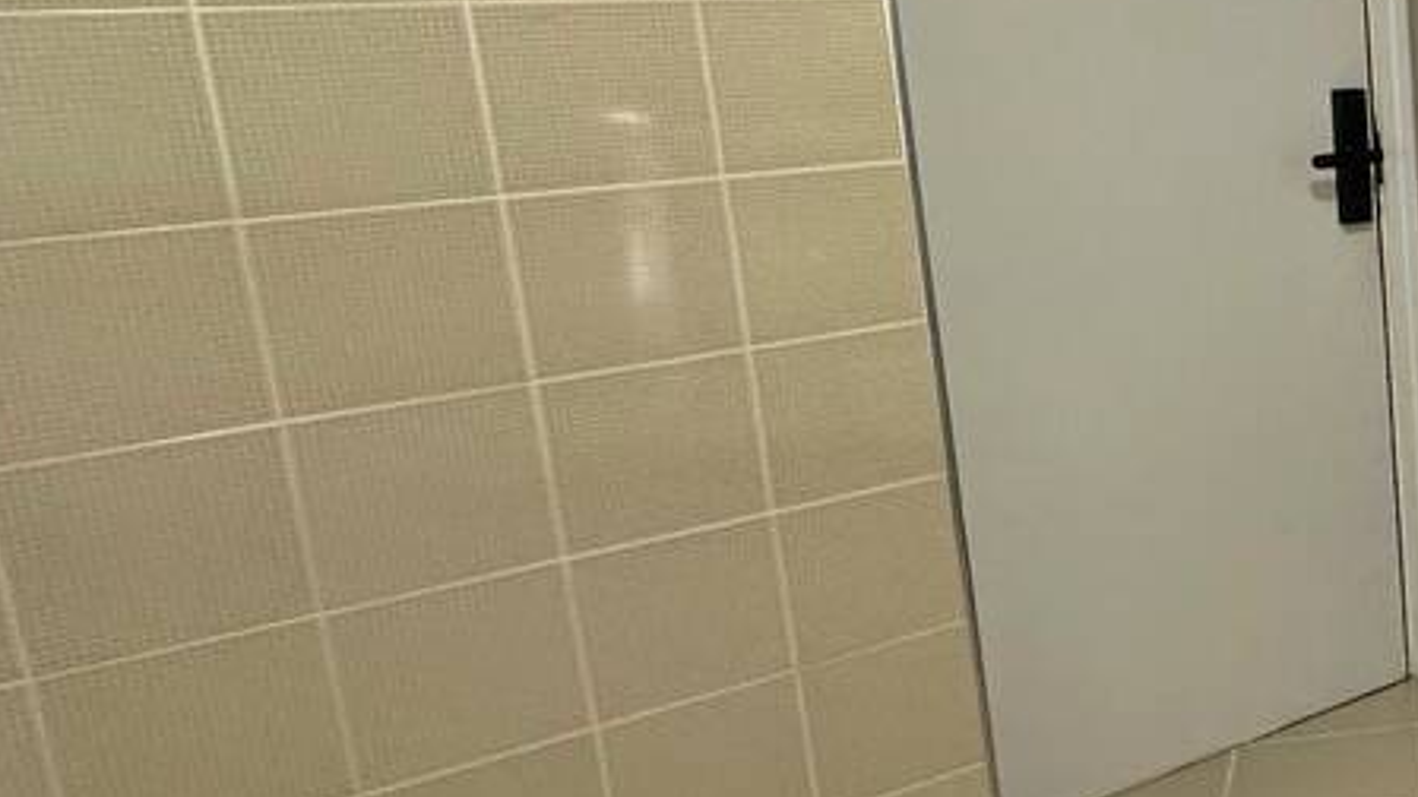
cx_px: 2092
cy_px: 345
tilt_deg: -12.6
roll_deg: -1.8
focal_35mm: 49
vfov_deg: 24.4
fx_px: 1842
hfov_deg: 28.5
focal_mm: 2.22
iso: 160
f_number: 2.2
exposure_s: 1/60
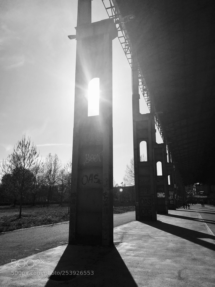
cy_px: 144
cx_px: 108
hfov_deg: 49.7
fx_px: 232
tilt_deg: +14.9
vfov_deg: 63.4
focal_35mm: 28
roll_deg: +0.1
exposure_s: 1/24390
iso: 25
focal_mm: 4
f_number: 1.8
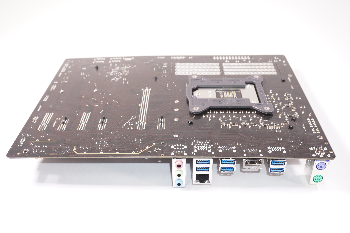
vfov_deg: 33.0
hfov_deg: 48.0
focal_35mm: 40
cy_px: 116
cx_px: 175
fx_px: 393
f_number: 5.6
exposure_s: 1/50
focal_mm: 27
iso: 250
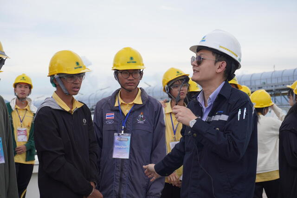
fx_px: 606
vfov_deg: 18.6
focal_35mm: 74
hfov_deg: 27.5
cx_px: 148
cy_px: 99
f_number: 5.6
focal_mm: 49
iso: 100
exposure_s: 1/320
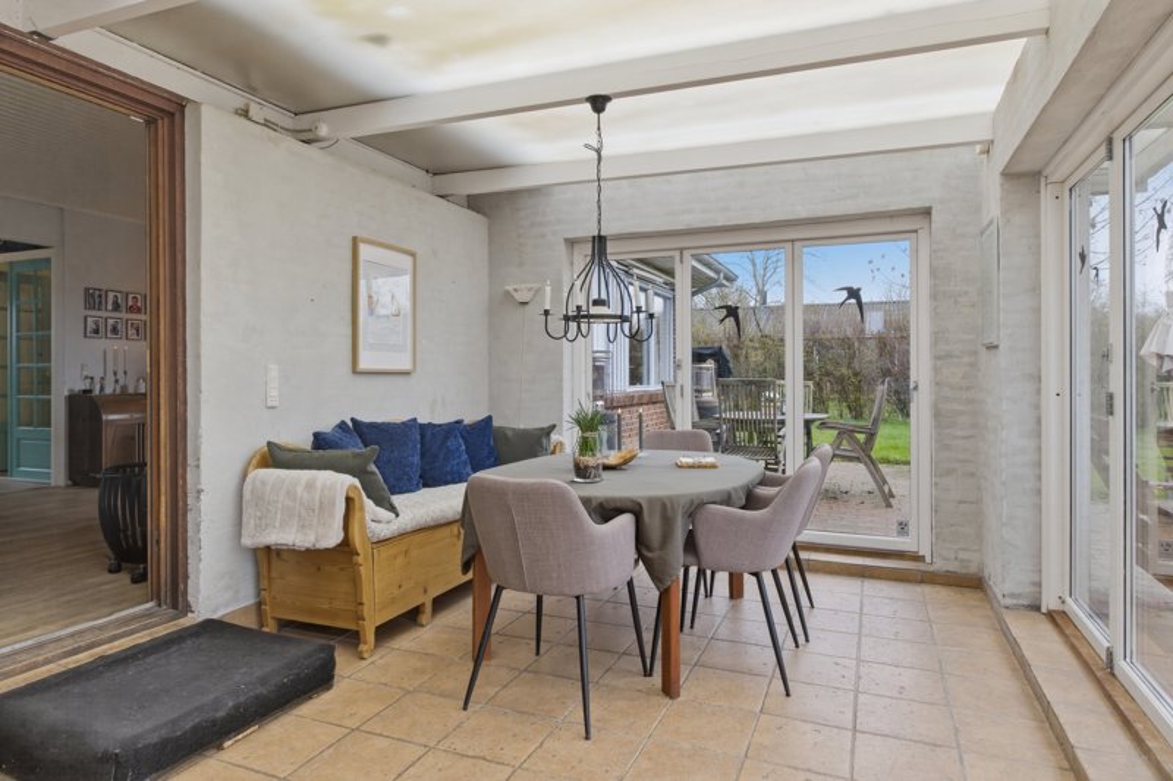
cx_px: 586
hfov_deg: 84.0
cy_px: 390
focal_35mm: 20
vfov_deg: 61.9
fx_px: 651
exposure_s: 1/30
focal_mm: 13.2
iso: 200
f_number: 8
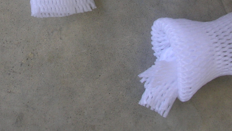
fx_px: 566
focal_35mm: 92
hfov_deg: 22.8
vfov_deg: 12.8
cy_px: -34
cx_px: 39
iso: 50
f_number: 3
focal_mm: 5.8
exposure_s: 1/12.7
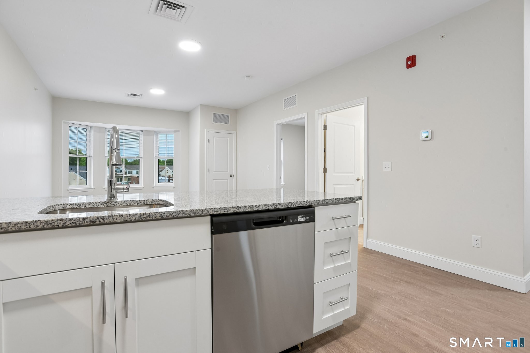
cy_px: 176
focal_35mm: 17
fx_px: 250
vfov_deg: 70.4
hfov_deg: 93.3
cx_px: 265
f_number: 11
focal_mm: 17
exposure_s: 1/8
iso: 400
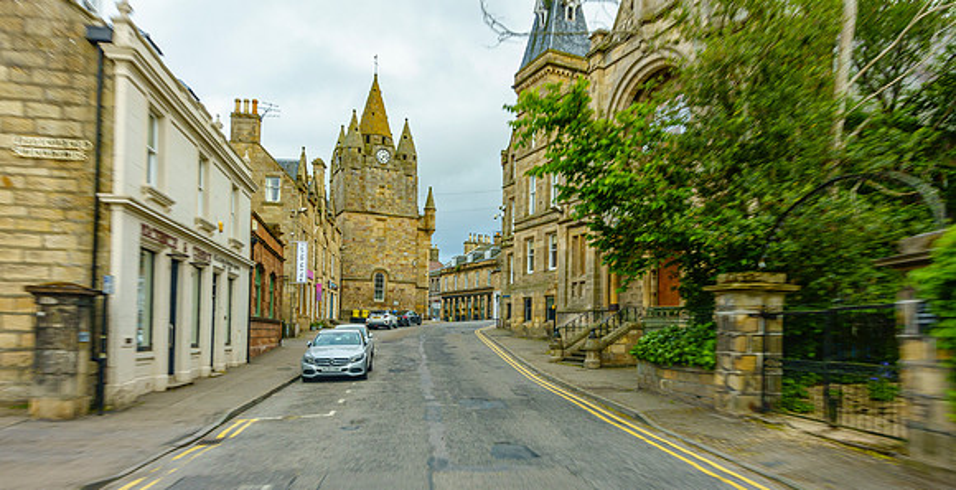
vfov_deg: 41.6
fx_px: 637
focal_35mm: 26
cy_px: 319
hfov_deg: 73.7
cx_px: 478
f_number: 7.1
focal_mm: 8.9
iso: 125
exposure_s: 1/40
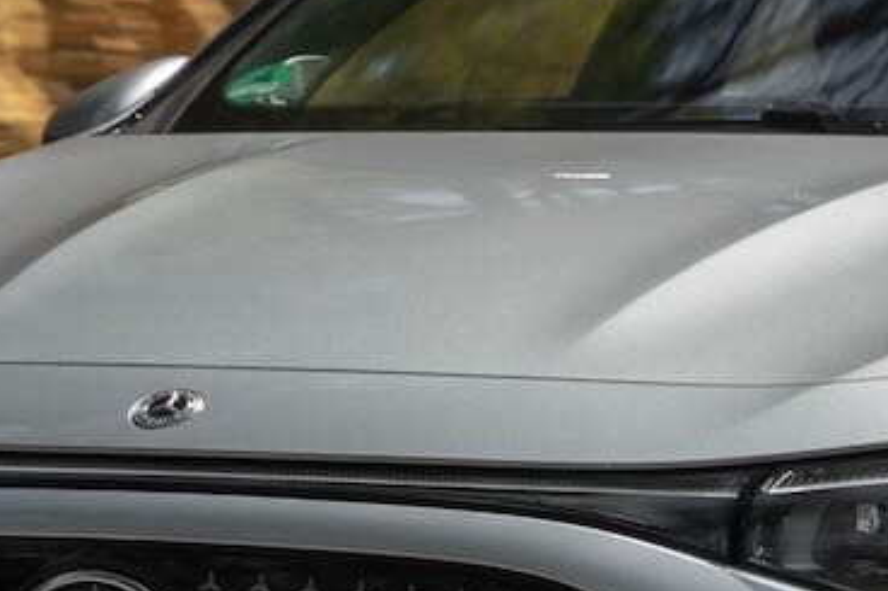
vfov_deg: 4.7
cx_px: 676
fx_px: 7192
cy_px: 468
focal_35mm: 292
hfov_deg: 7.1
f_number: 6.3
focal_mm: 55.9
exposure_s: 1/60
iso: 100
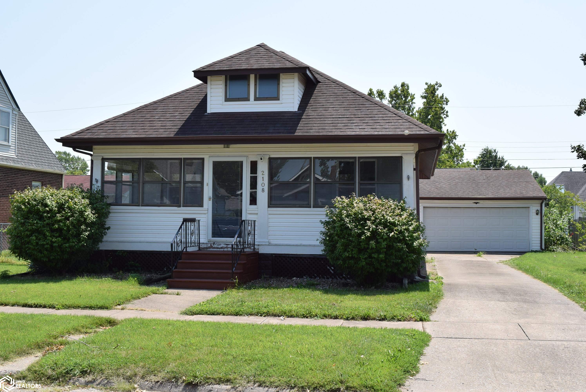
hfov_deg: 46.4
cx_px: 293
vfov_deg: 31.9
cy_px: 196
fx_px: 684
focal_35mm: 42
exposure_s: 1/200
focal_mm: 28
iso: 100
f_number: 9
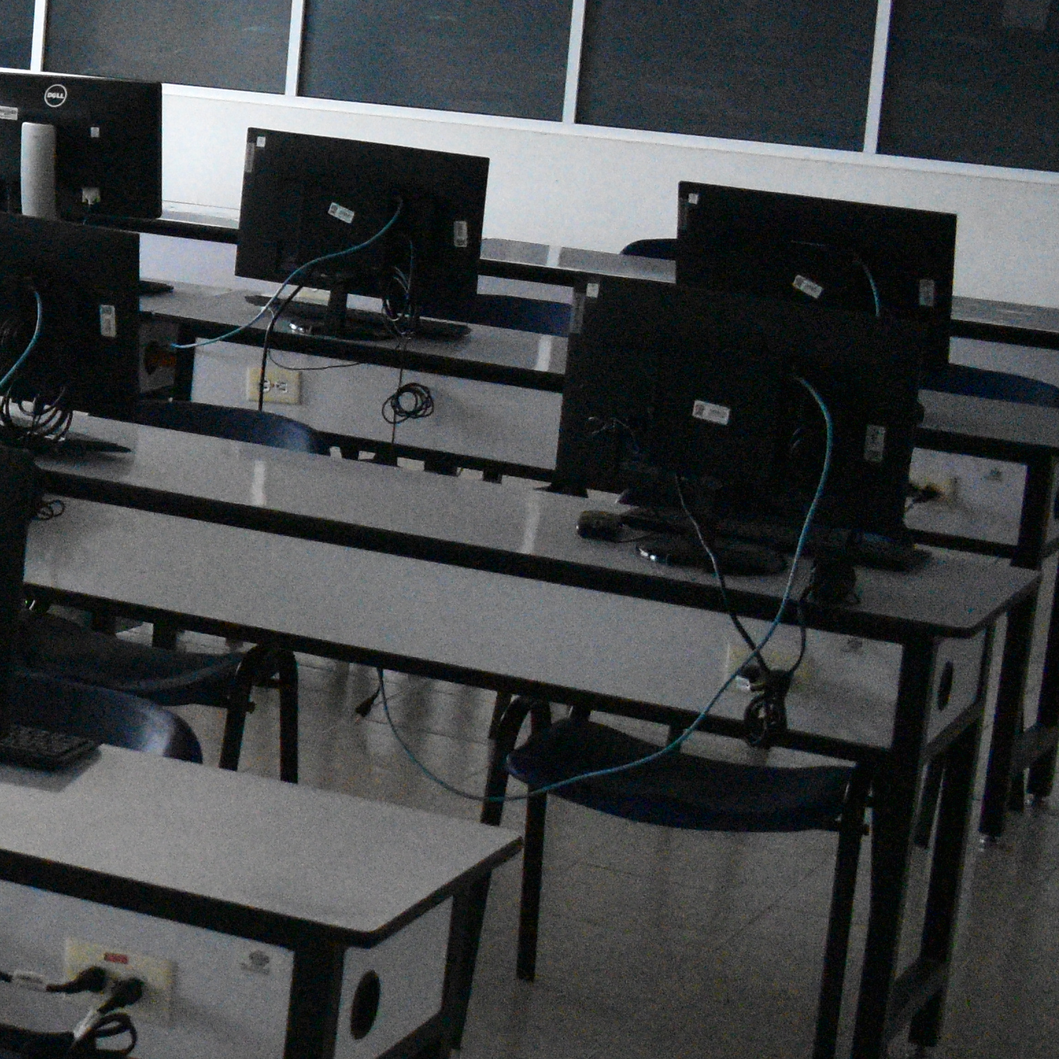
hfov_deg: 15.3
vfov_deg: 17.5
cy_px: 319
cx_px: -810
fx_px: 3427
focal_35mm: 99
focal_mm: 20
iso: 6400
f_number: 3.8
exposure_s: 1/800
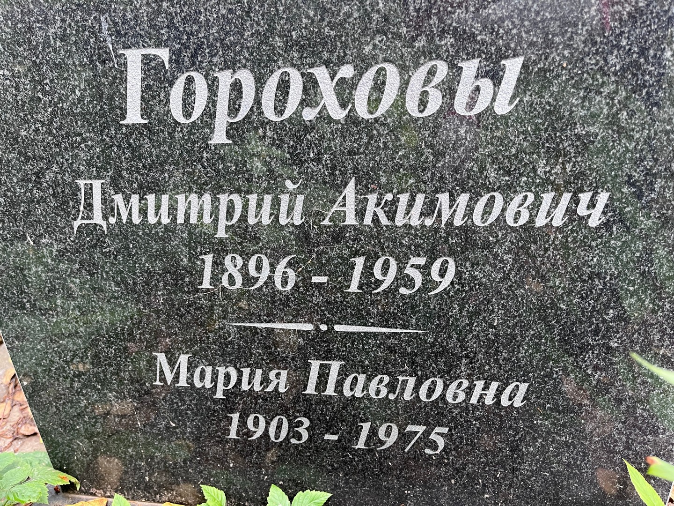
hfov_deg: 67.3
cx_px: 337
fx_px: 506
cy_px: 253
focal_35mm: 26
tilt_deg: -23.3
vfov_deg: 53.1
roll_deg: +4.1
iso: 125
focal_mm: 5.1
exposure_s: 1/95
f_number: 1.6
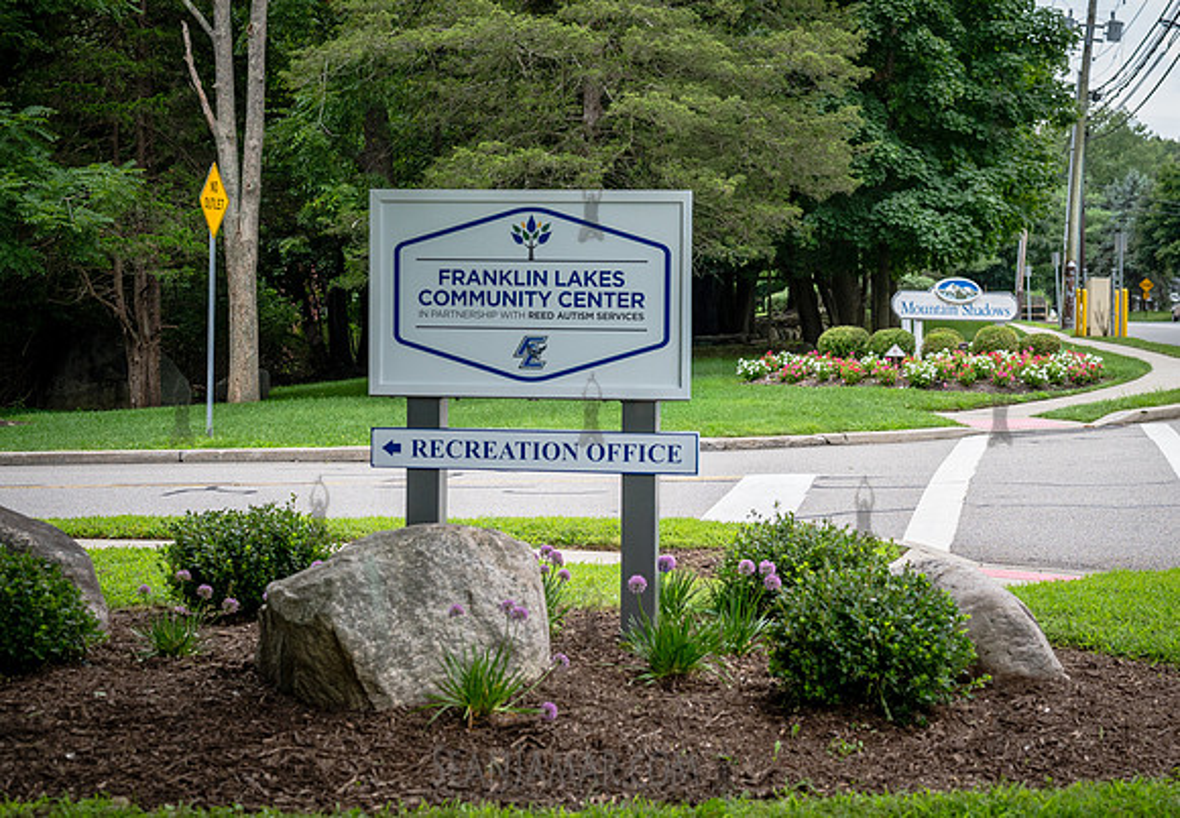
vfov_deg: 21.0
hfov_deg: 30.0
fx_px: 2200
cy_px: 338
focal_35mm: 66
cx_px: 684
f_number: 4
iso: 800
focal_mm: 53
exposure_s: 1/1250
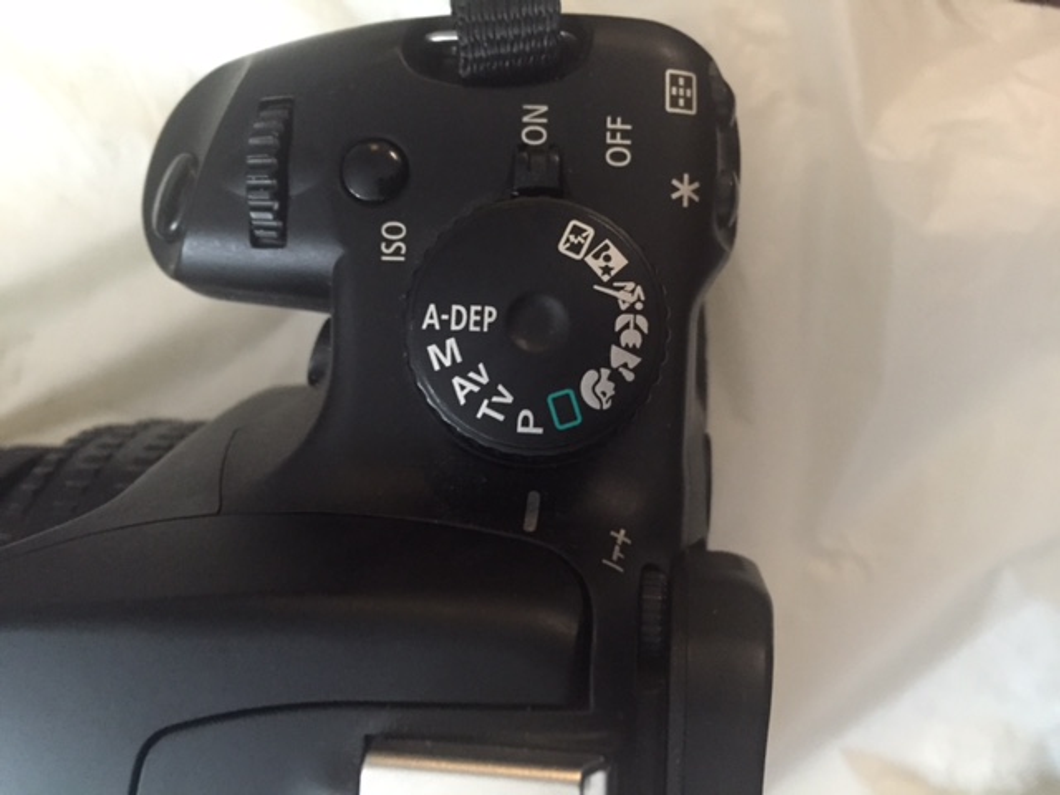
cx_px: 530
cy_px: 398
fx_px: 888
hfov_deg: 61.7
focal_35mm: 29
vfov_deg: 48.2
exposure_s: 1/15
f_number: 2.2
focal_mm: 4.15
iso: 400
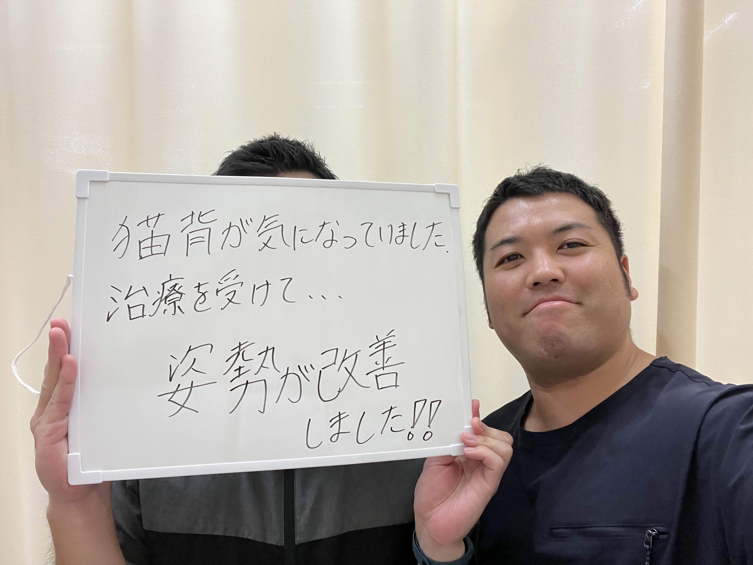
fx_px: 500
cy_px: 282
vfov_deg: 58.9
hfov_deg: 73.9
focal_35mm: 23
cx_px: 376
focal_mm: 2.71
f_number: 2.2
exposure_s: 1/50
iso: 250
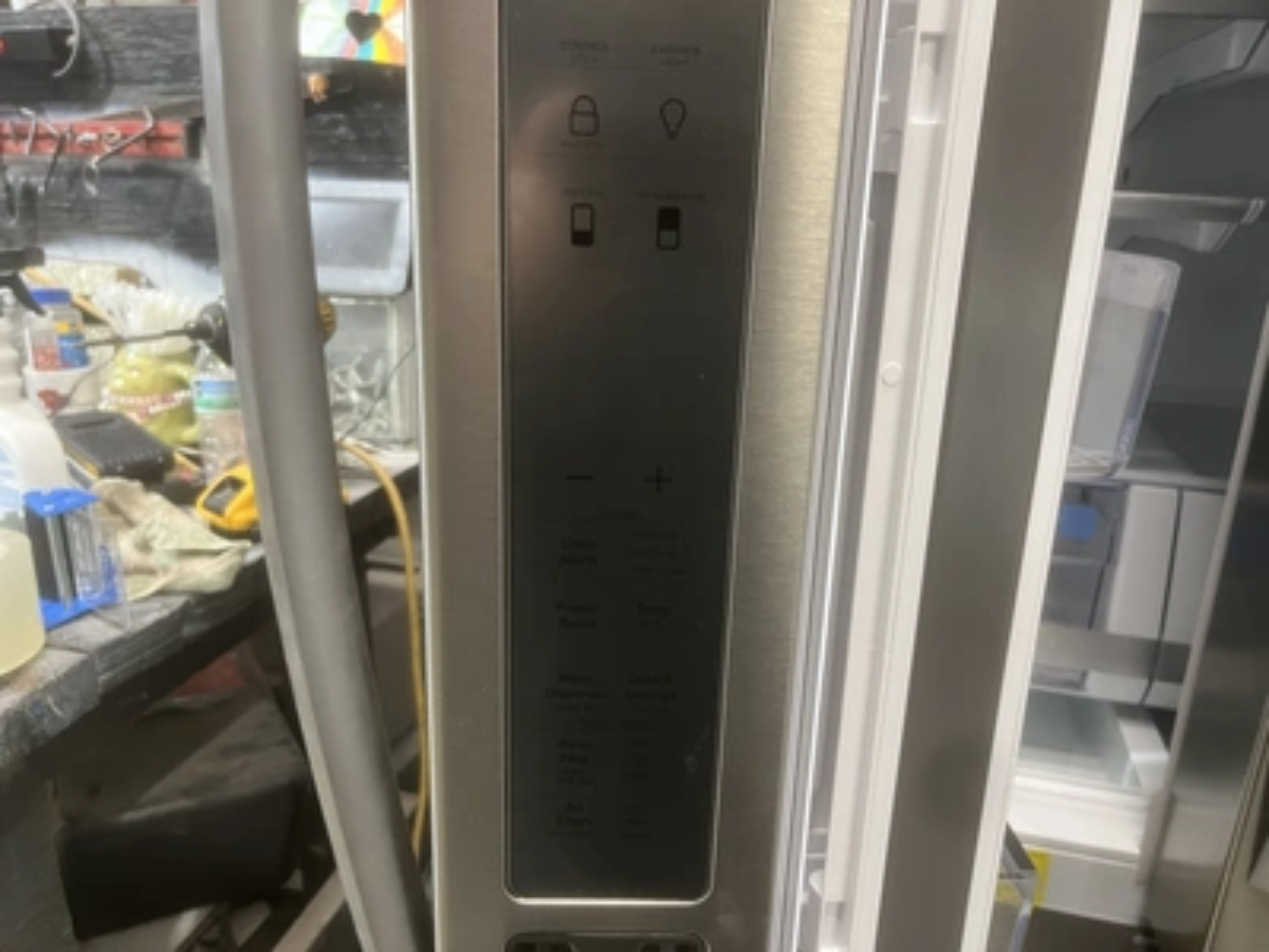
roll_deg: -1.8
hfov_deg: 67.3
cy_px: 476
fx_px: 953
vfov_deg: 53.1
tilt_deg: -17.8
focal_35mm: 26
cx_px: 634
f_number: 1.6
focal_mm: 5.1
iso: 250
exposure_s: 1/60
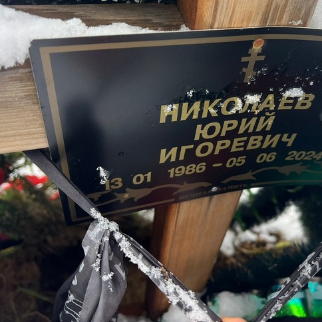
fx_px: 400
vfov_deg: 43.6
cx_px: 230
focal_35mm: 38
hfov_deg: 42.9
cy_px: 125
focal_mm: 5.7
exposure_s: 1/152
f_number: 1.5
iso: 64
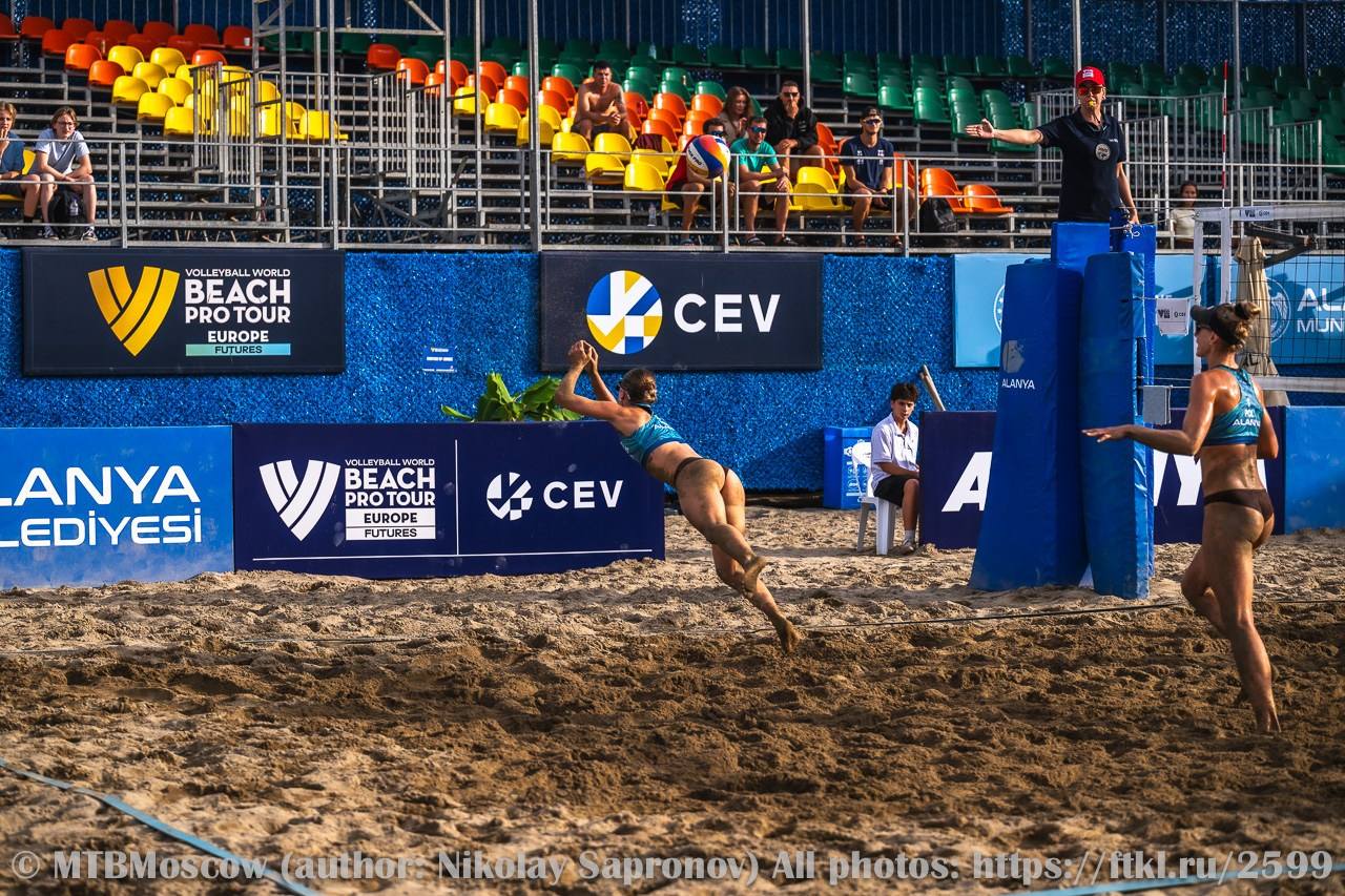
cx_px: 672
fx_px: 3474
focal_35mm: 93
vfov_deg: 14.7
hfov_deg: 21.9
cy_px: 448
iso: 125
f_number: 3.5
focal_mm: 93
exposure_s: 1/2000
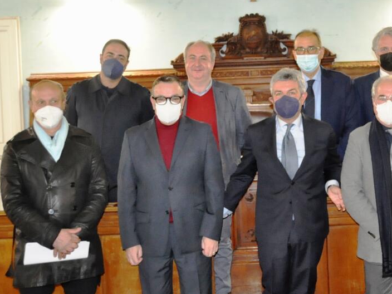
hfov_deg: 34.8
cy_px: 109
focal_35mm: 54
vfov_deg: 26.9
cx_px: 293
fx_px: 612
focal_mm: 22
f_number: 3.8
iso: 3200
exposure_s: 1/100
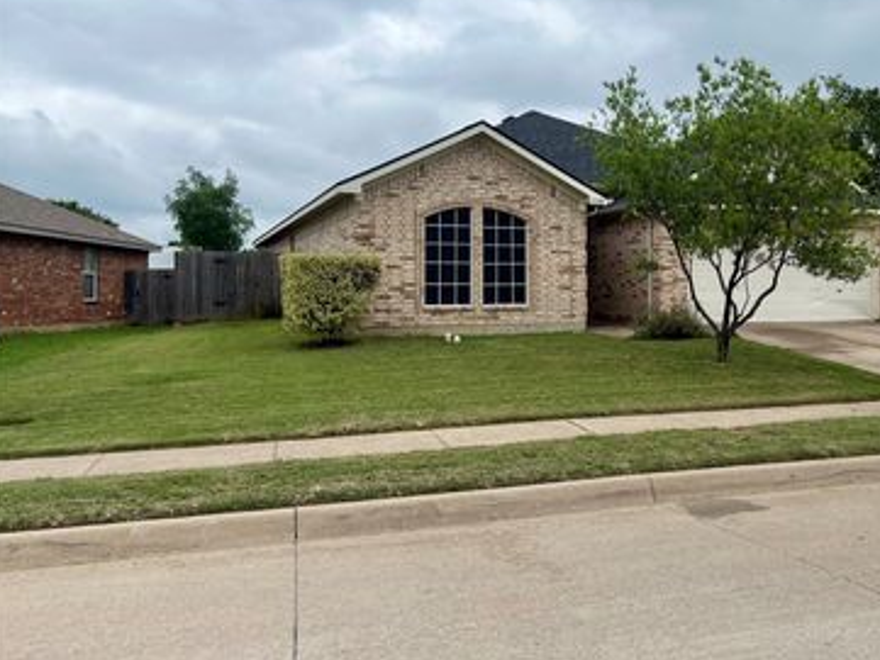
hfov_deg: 50.3
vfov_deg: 39.5
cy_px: 264
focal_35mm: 36
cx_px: 600
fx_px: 915
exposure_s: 1/3356
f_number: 1.5
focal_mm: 5.7
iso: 50
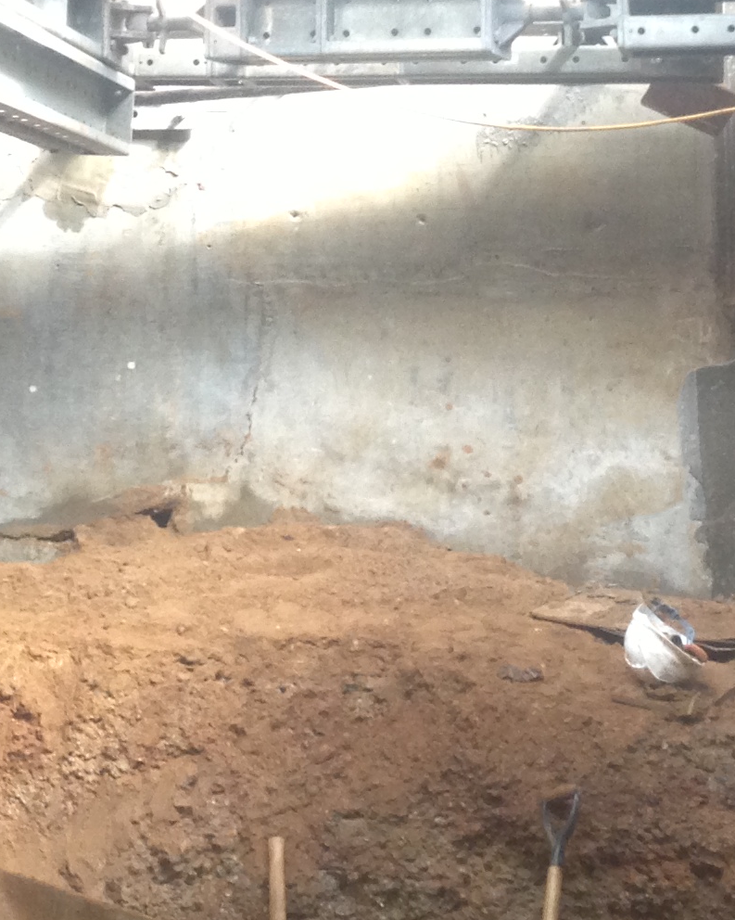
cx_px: 151
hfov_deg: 14.4
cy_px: -103
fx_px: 2884
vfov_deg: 17.5
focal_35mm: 106
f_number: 2.4
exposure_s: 1/20
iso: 125
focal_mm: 4.13
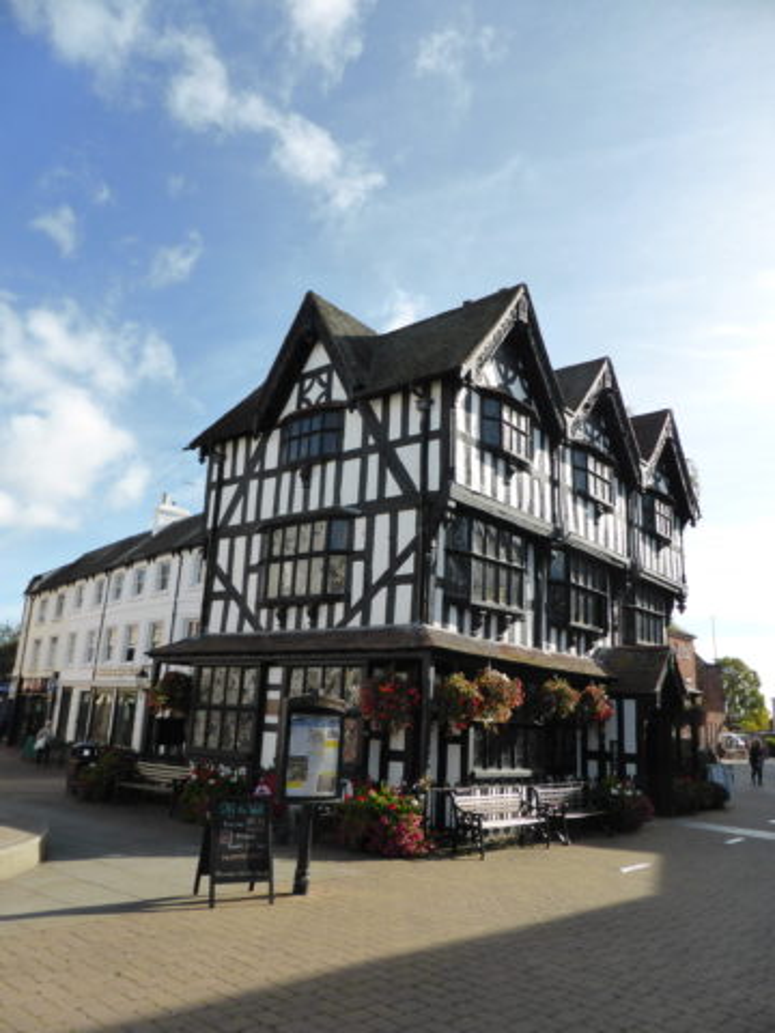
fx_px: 746
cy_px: 516
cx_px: 388
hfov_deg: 54.9
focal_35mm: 25
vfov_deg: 69.4
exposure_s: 1/800
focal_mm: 4.4
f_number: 3.3
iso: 160
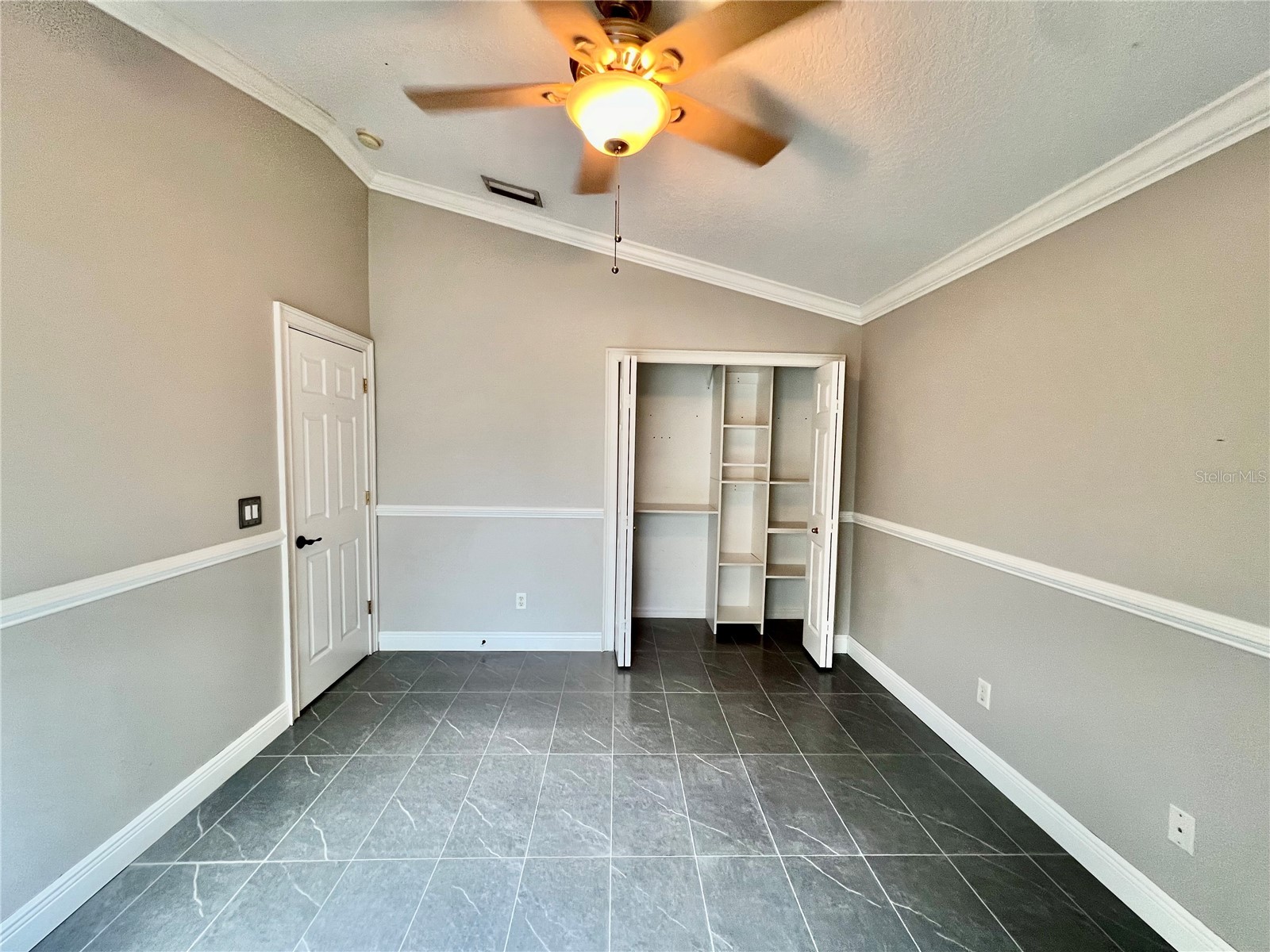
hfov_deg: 106.2
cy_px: 476
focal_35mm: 13
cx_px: 635
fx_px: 477
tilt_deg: -1.9
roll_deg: -0.7
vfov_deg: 89.9
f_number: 1.8
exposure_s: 1/60
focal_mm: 1.57
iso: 125
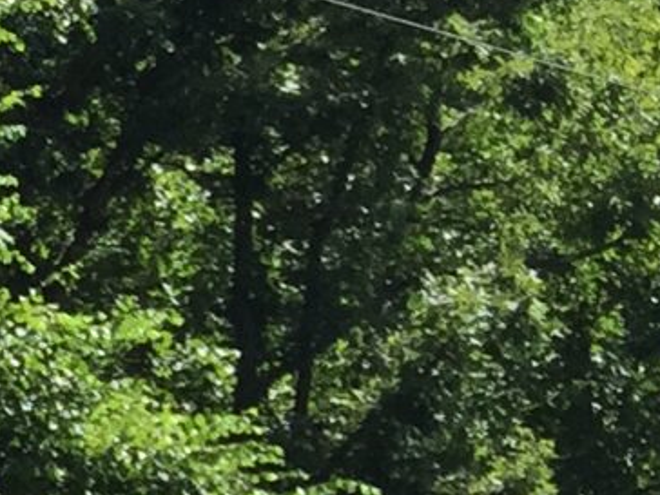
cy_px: 468
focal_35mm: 204
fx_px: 3890
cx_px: -1643
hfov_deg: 7.7
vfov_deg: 7.3
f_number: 2.2
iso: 32
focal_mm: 4.15
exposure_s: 1/879
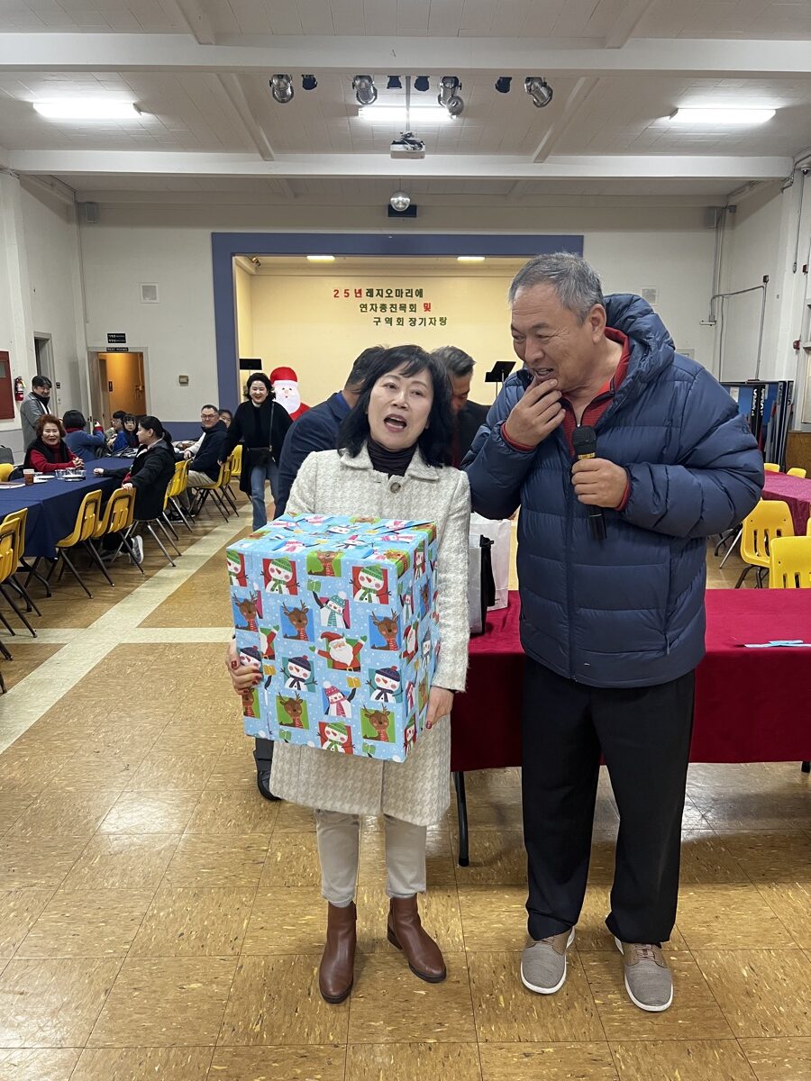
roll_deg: -0.3
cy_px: 540
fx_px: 812
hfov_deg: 53.1
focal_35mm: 26
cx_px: 406
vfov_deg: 67.3
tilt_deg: -11.6
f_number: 1.5
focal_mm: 5.7
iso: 200
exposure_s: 1/60
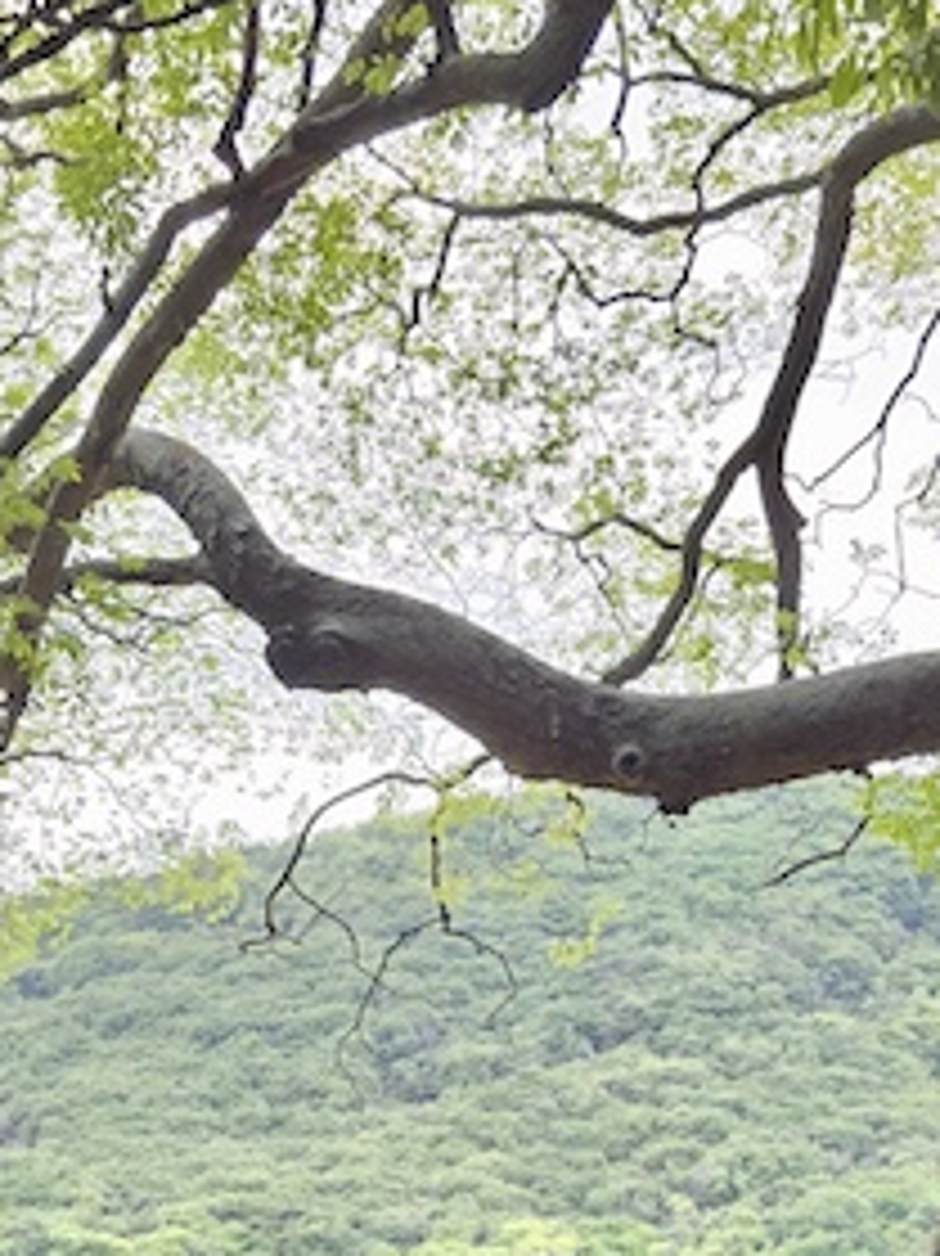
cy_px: 1742
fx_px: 2391
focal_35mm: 66
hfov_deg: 22.1
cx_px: 261
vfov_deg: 24.6
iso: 64
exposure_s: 1/180
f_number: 1.7
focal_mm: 6.3
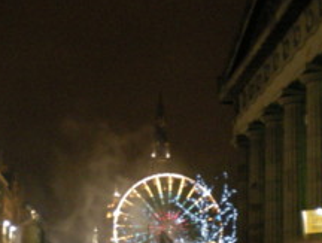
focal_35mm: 79
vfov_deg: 18.6
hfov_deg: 24.7
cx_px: 152
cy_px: 177
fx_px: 736
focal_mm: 6.3
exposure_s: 1/2.8
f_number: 3.1
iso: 400
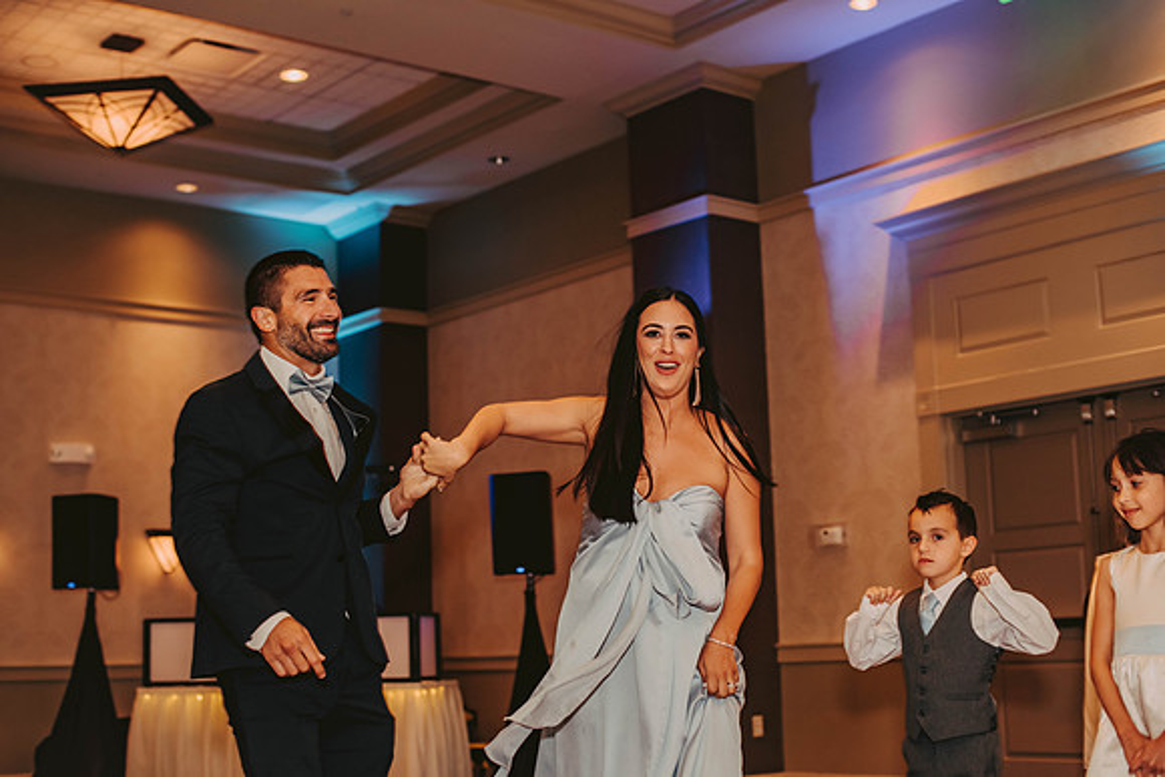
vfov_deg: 27.0
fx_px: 1618
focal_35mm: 50
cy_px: 388
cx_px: 582
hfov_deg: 39.6
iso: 800
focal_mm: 50
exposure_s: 1/125
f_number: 2.5
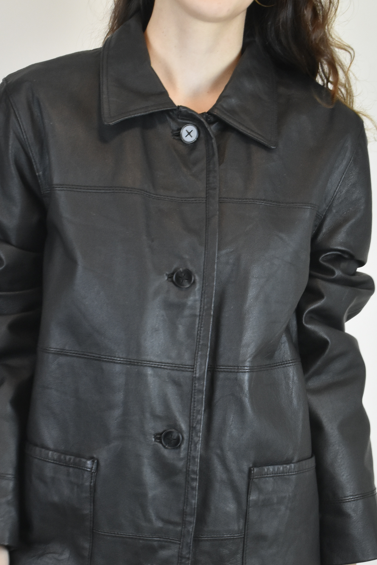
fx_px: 1398
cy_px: 391
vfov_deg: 22.7
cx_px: 174
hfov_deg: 15.4
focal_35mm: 89
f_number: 18
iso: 1600
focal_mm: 40
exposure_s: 1/30
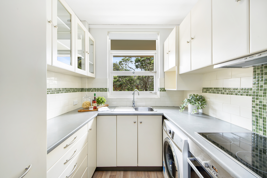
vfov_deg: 81.2
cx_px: 134
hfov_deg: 104.2
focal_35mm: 14
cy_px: 89
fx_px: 104
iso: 64
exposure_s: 1/15
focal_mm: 14
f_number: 10
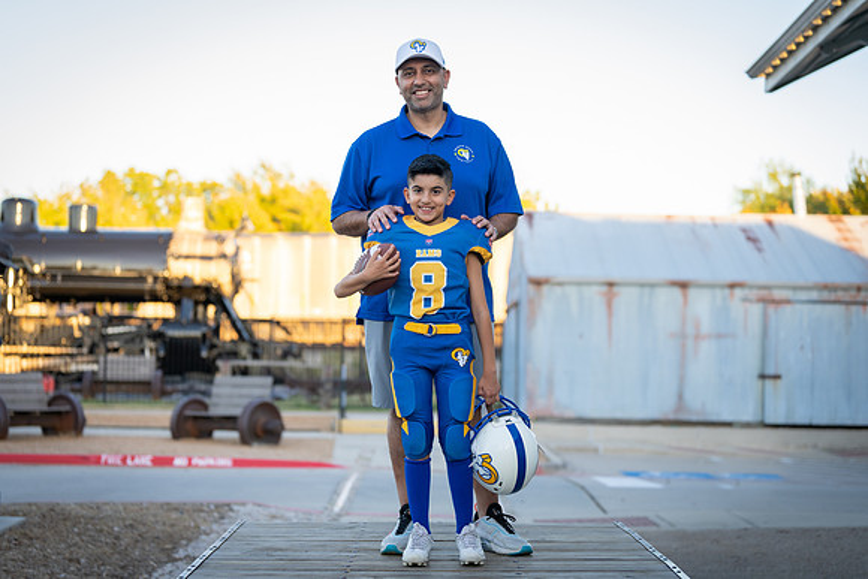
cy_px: 290
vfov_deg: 19.0
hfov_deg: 28.1
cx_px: 434
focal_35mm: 72
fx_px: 1735
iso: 250
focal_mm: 70
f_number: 2.8
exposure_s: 1/320
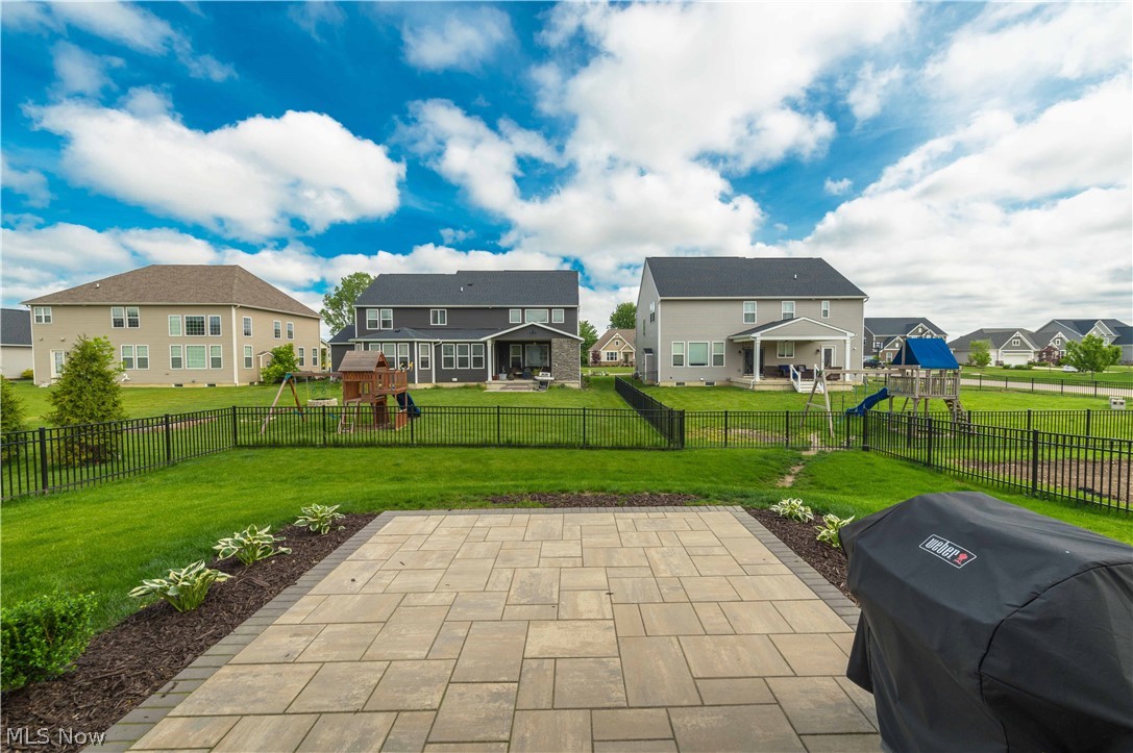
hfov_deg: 104.3
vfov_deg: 81.1
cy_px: 376
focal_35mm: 14
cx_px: 566
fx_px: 440
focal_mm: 14
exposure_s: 1/320
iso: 100
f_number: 9
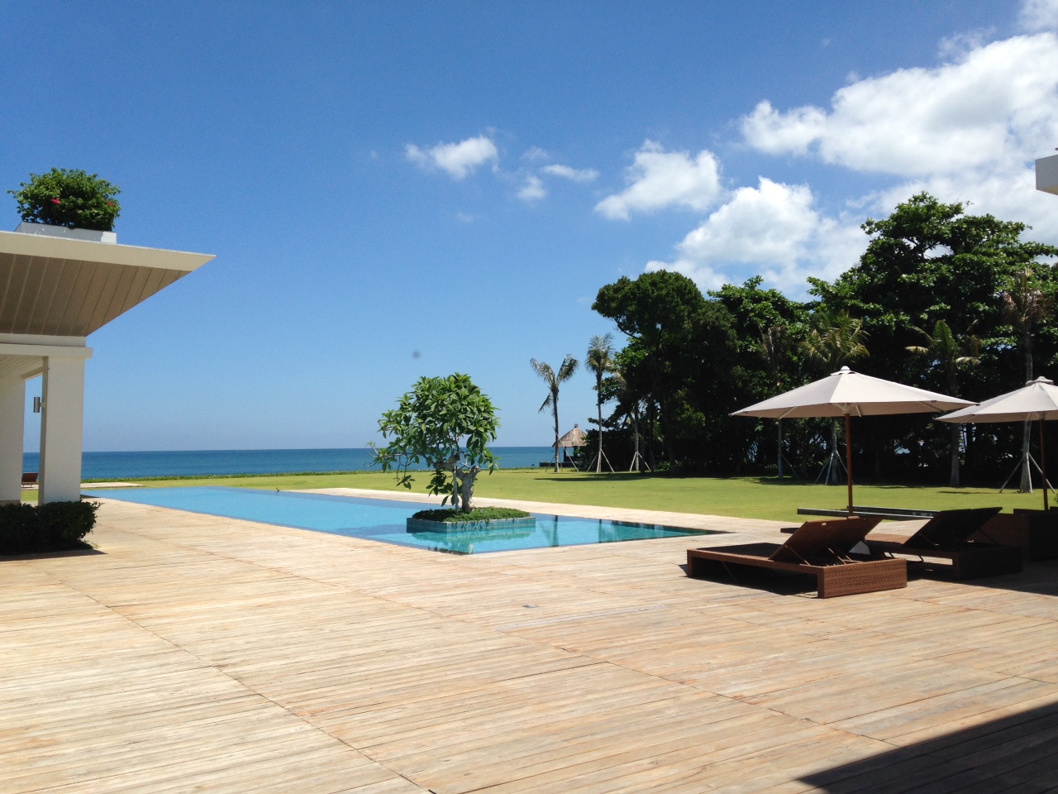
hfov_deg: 55.4
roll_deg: +0.1
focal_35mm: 33
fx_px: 1009
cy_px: 397
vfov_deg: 42.9
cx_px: 529
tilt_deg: +3.6
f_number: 2.4
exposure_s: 1/2358
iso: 50
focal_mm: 4.12
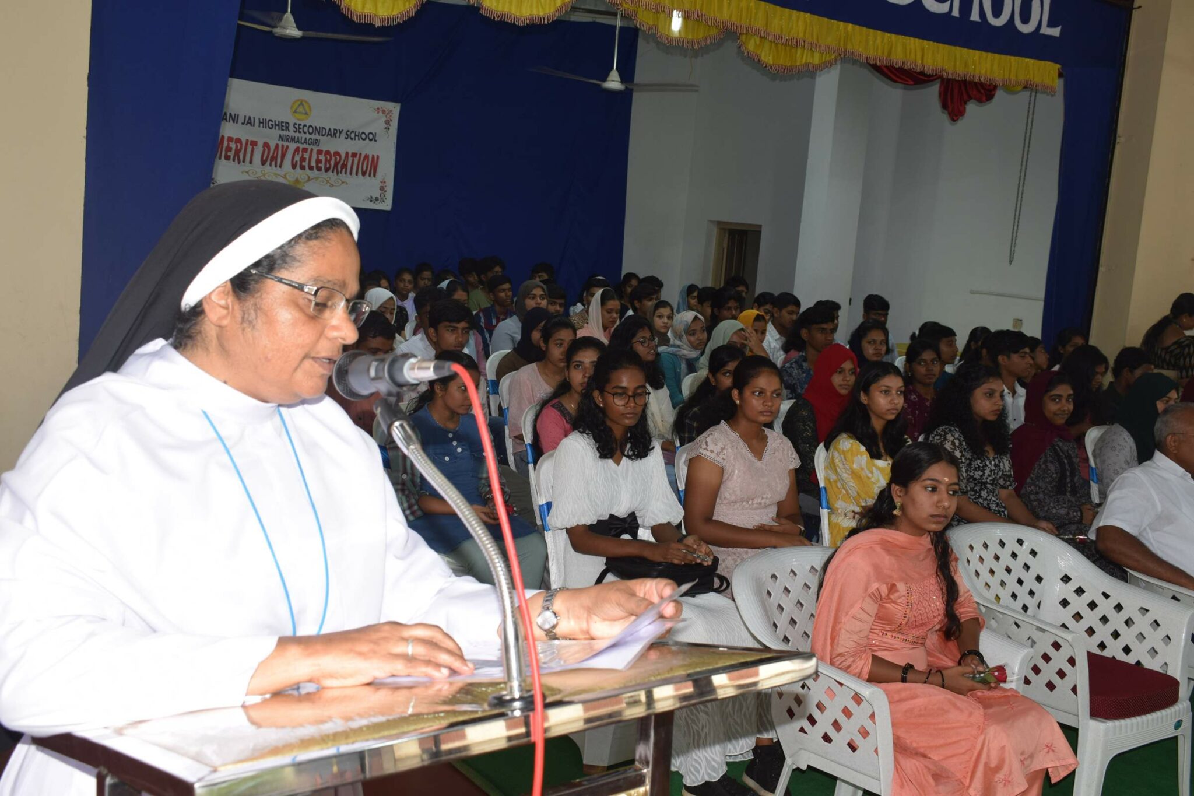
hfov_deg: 51.3
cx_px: 597
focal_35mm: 38
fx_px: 1244
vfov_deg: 35.5
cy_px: 398
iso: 400
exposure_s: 1/60
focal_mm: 25
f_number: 8
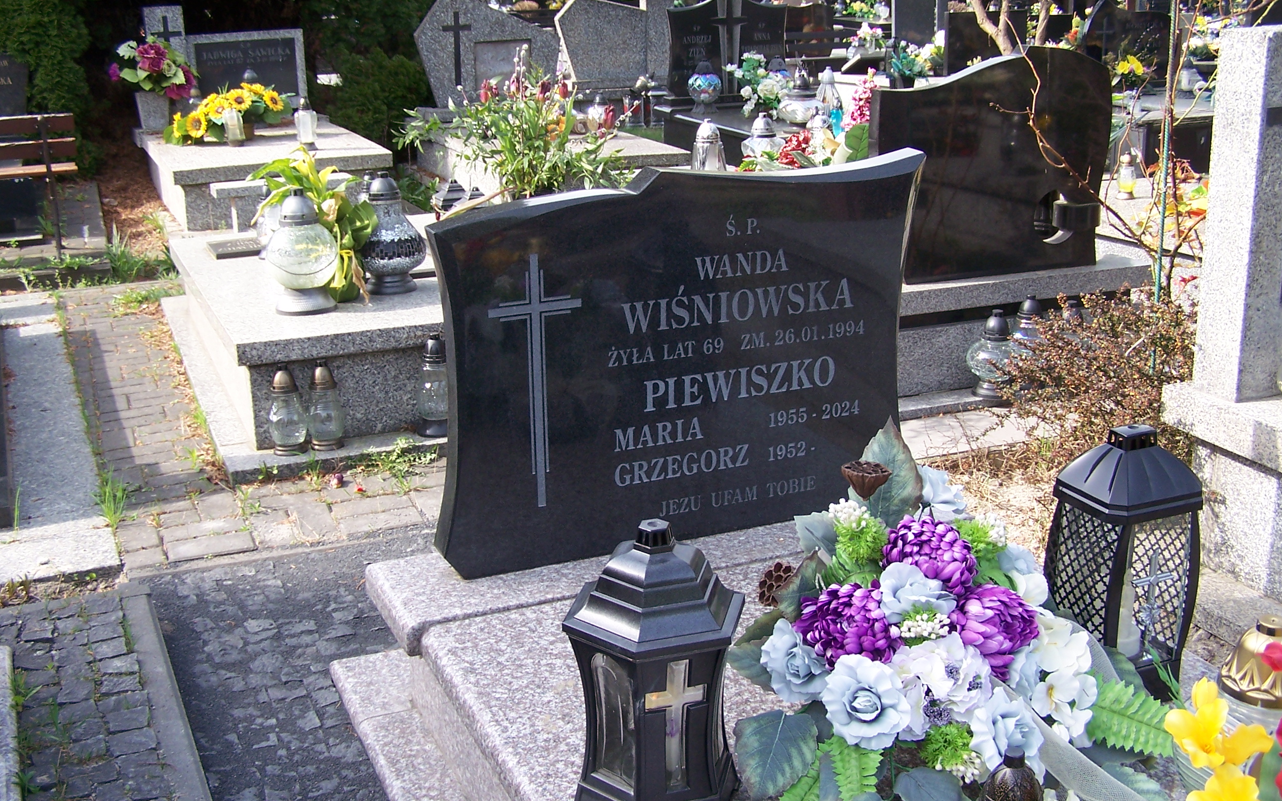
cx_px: 639
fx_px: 1433
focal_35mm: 41
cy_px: 376
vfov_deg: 31.2
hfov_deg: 48.2
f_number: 2.8
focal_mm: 6.3
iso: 80
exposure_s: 1/250
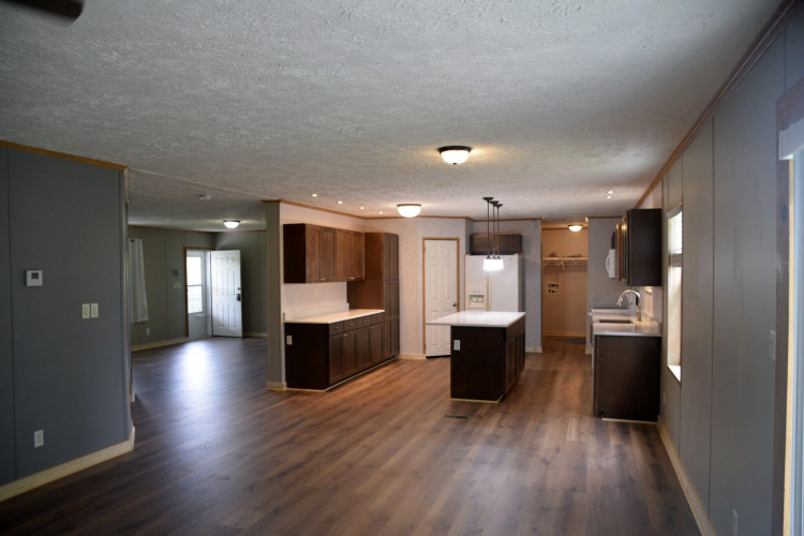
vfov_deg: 53.1
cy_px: 268
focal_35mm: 24
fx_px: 536
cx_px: 402
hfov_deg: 73.7
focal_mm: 16
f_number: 4
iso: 450
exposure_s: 1/60
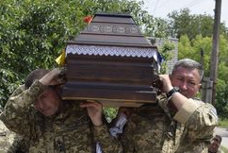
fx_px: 1002
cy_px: 140
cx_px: 132
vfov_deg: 8.7
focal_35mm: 158
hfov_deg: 13.0
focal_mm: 34
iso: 100
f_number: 10
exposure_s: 1/200
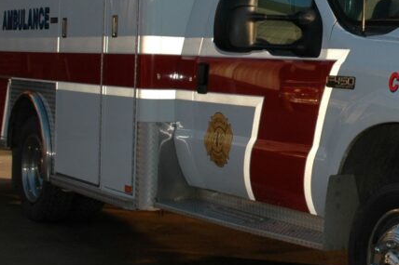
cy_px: 74
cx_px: 401
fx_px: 875
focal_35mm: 79
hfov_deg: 24.5
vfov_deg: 17.2
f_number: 7.1
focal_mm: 22
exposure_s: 1/200
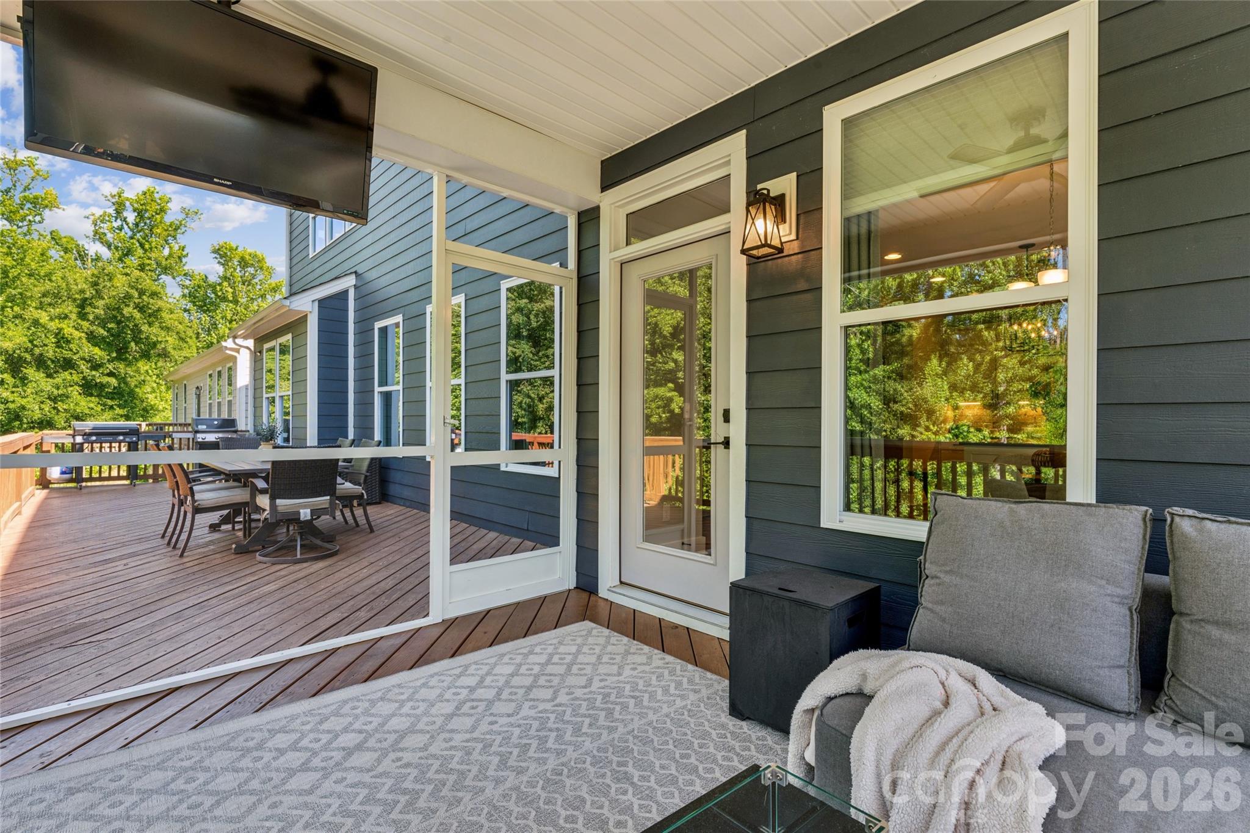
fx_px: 569
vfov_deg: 72.4
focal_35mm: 16
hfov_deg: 95.3
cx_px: 625
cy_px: 416
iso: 100
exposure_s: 1/5
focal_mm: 16.4
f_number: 13
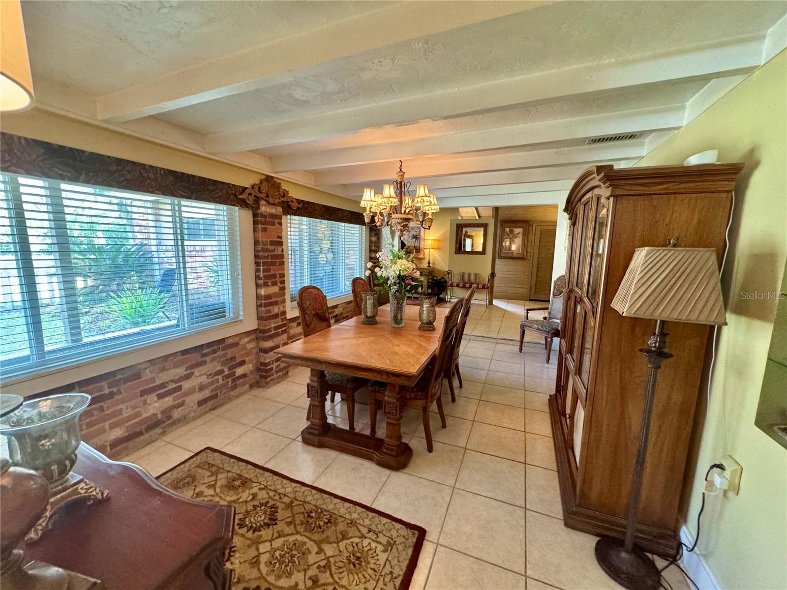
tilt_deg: -9.4
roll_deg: -0.8
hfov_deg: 102.1
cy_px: 295
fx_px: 318
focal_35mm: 14
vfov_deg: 85.7
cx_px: 394
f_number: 2.2
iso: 640
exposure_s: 1/60
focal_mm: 2.22
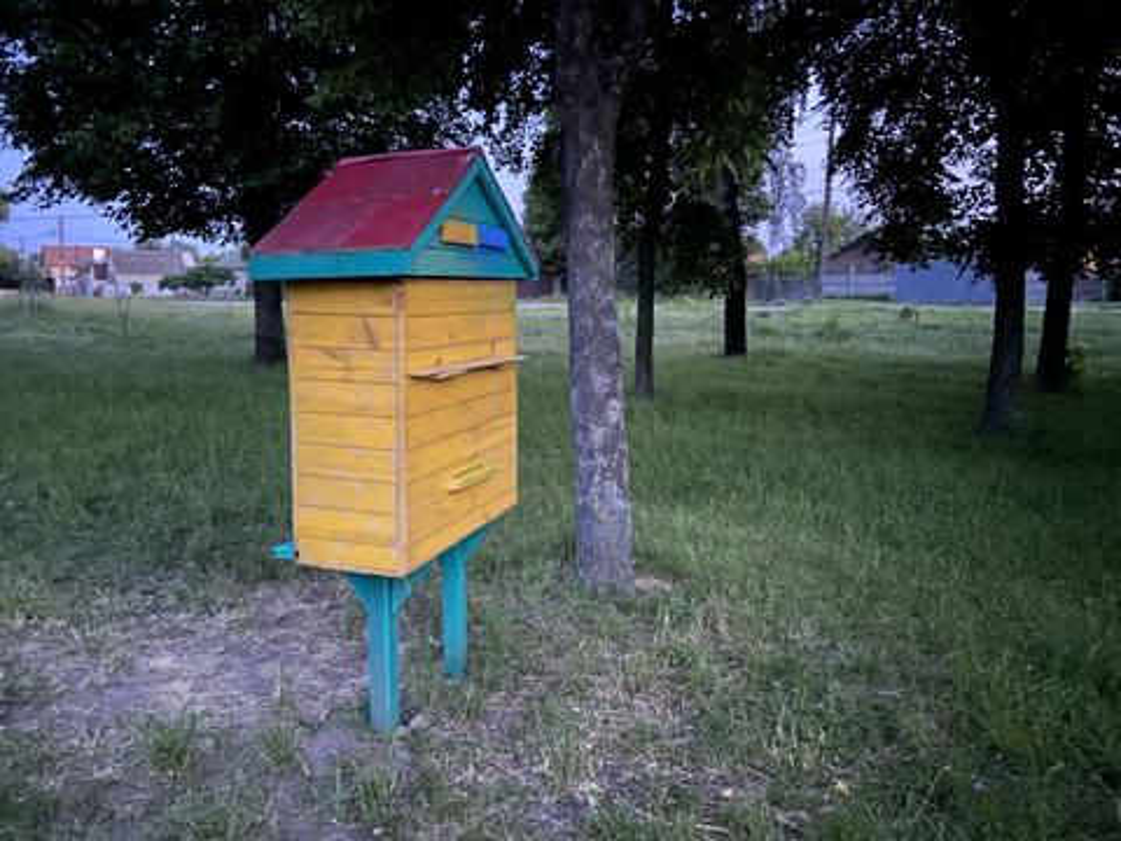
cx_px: 560
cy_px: 420
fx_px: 842
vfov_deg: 53.1
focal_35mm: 26
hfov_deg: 67.3
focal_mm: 4.25
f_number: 1.8
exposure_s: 1/4
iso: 640
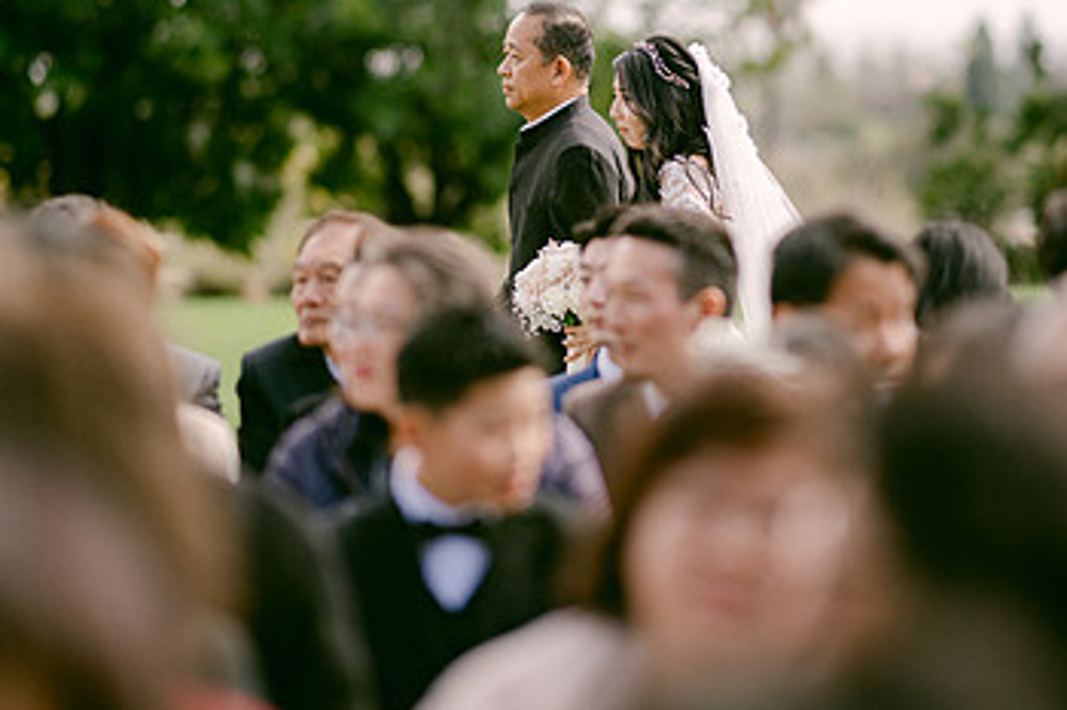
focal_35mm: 174
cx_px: 616
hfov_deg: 11.8
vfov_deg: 7.9
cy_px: 154
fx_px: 5154
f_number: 1.4
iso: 200
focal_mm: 105
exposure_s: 1/6400
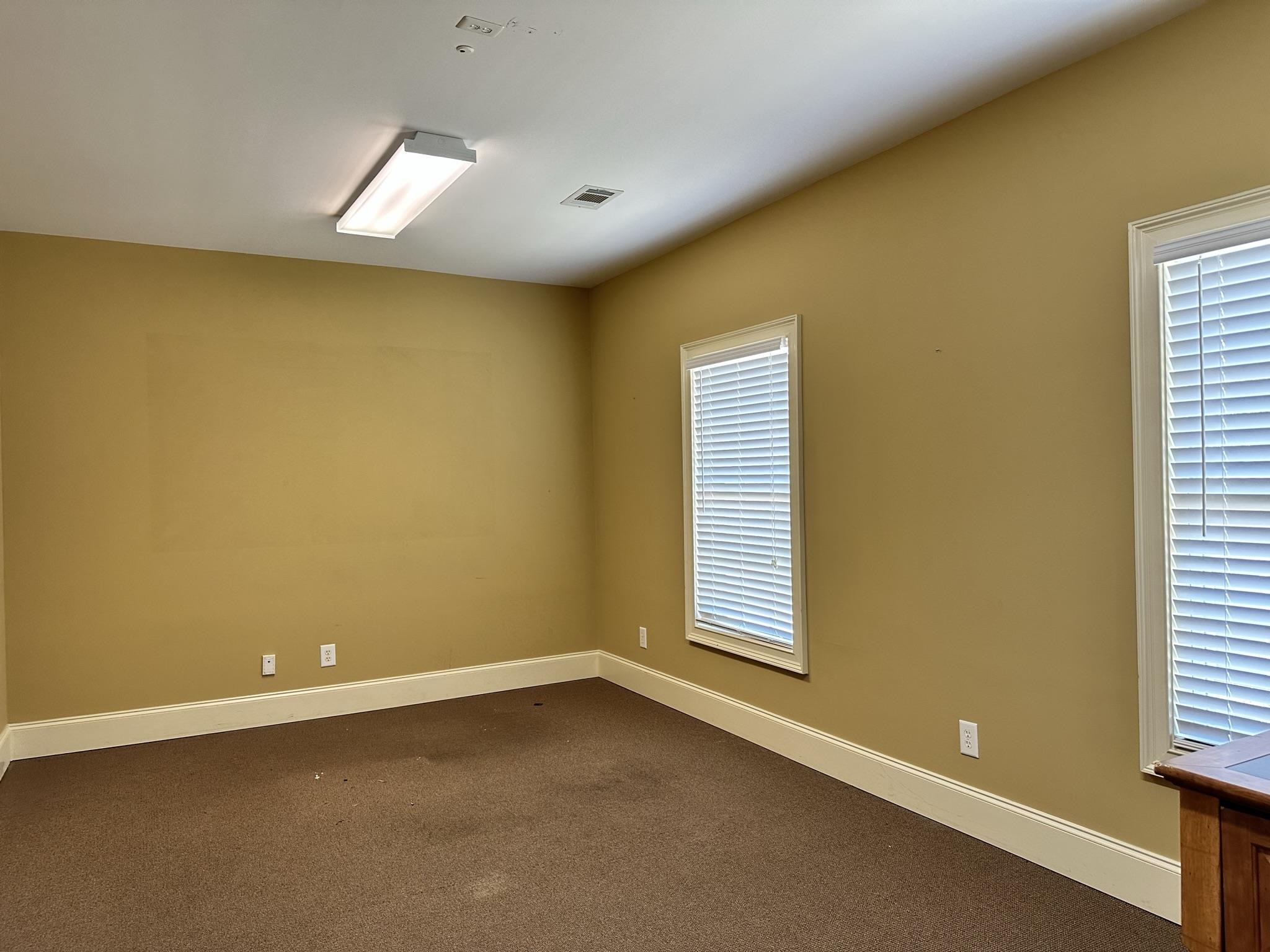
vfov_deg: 56.8
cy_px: 476
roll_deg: +0.5
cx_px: 635
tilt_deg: +0.1
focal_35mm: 24
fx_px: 881
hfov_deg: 71.6
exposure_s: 1/60
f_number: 1.78
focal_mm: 6.86
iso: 125
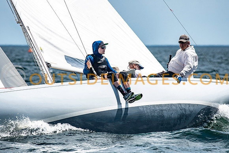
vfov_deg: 3.1
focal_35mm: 450
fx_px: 2863
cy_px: 76
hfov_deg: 4.6
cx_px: 114
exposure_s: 1/3200
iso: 320
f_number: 5.6
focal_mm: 300
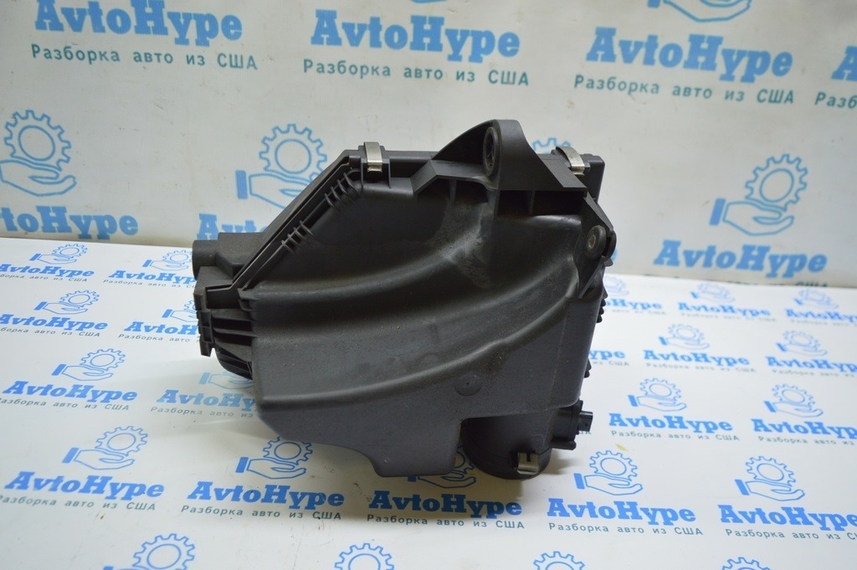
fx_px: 714
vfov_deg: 43.5
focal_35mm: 30
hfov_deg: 62.0
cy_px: 285
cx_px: 428
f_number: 3.5
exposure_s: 1/50
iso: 400
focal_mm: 20
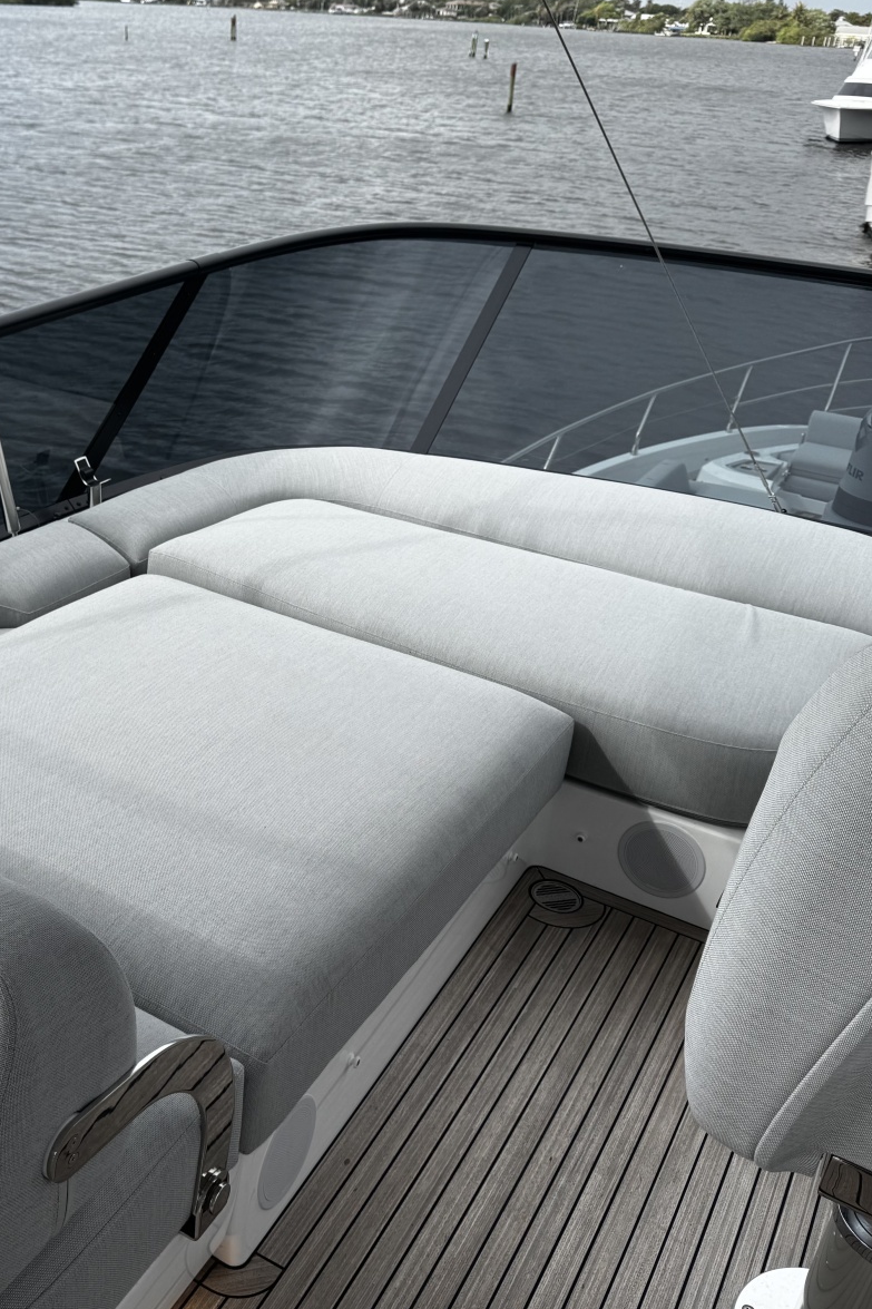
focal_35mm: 34
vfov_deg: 55.8
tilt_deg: -27.5
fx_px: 1236
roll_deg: -3.4
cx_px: 241
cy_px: 656
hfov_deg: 38.1
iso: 80
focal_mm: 6.76
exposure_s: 1/3096
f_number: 1.78
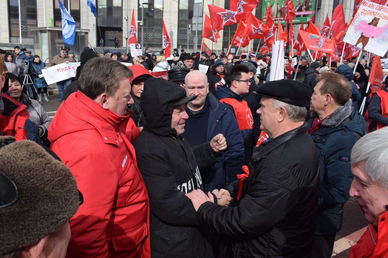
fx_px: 356
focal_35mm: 33
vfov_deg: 40.0
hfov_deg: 57.2
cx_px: 194
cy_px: 129
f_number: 9
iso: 200
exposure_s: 1/320
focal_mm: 22
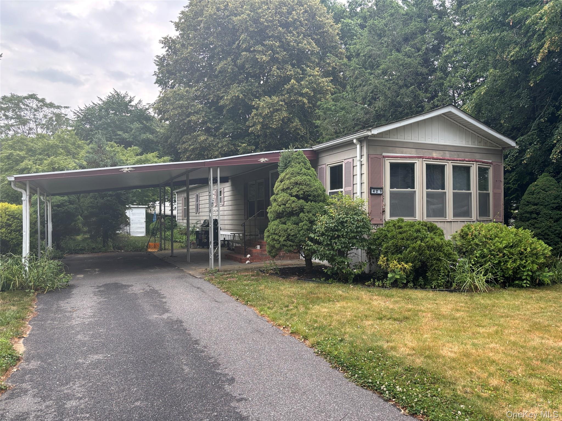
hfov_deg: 67.3
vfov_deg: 53.1
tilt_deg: +1.0
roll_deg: +0.4
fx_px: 422
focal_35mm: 26
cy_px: 210
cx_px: 281
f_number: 1.6
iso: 50
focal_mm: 5.96
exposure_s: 1/550
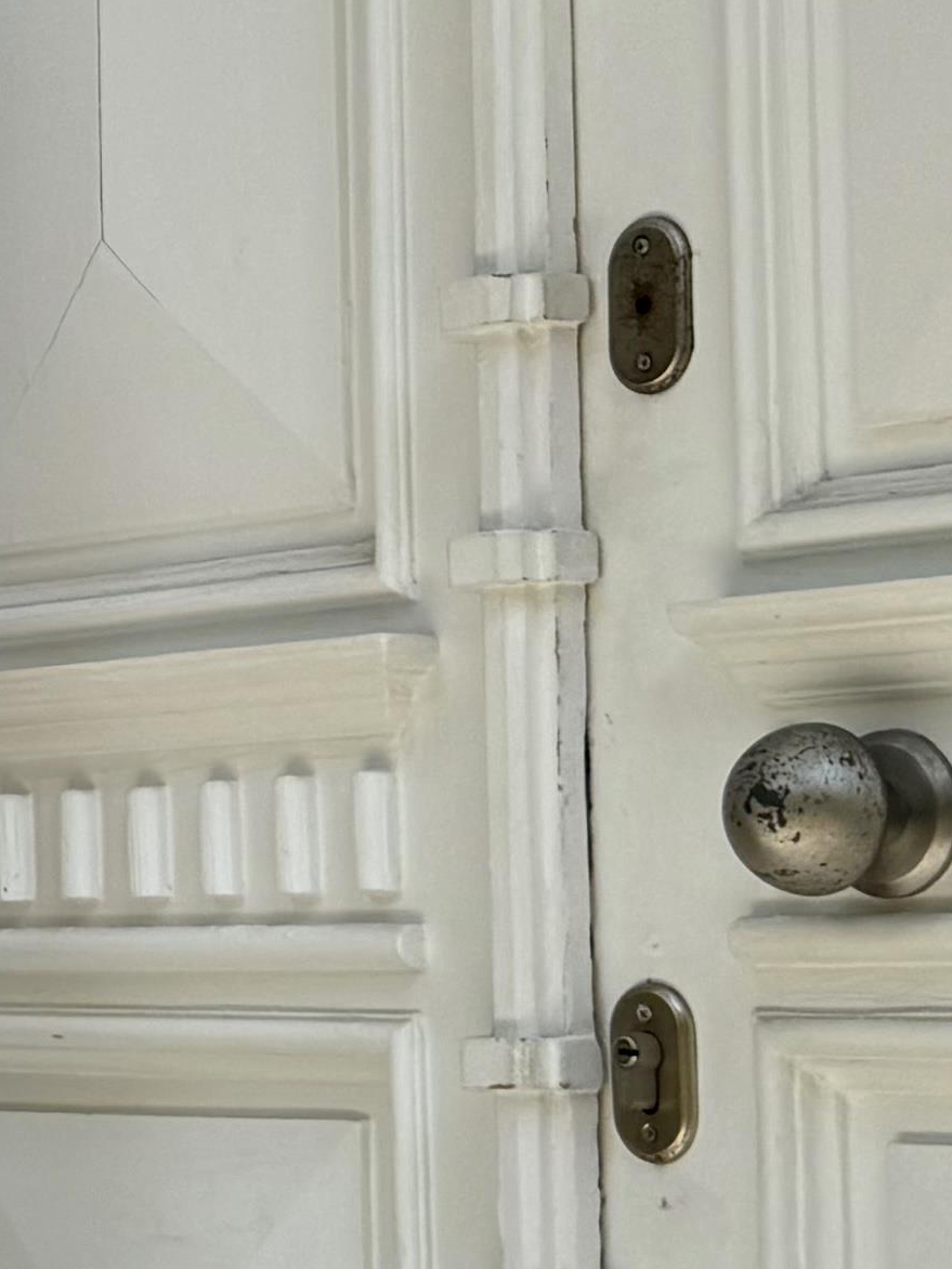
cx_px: -931
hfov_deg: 11.5
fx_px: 4290
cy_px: 620
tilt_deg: +3.8
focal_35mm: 117
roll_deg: -1.0
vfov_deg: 16.8
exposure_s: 1/2174
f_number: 1.78
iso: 80
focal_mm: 6.76
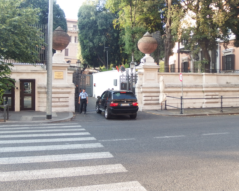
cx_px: 115
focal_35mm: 34
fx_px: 240
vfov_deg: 43.2
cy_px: 82
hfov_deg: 52.8
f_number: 2.5
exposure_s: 1/125
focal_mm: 4.7
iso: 100
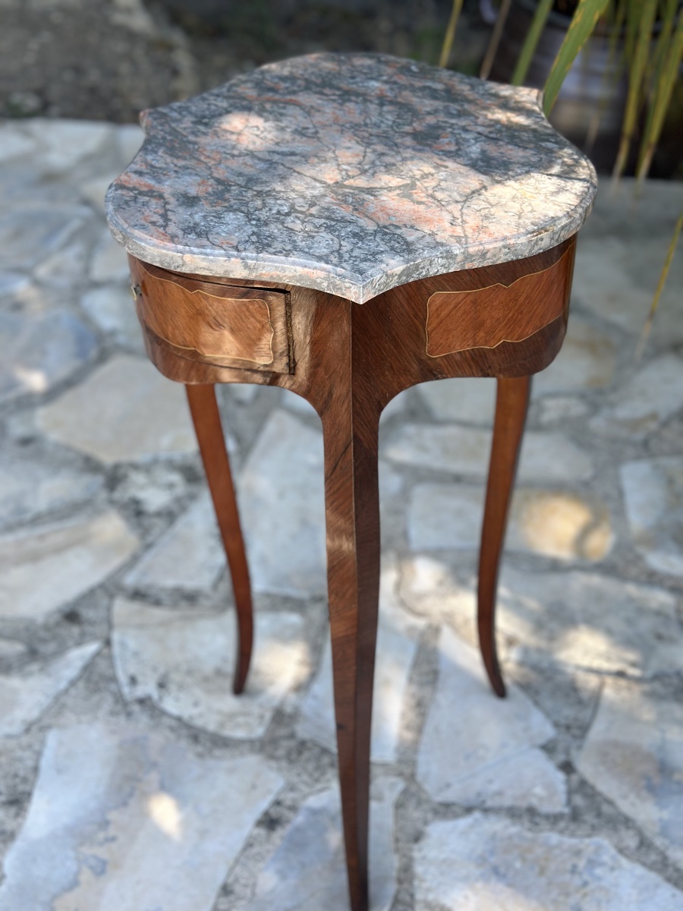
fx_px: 1263
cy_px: 456
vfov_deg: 39.7
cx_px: 342
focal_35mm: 48
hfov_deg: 30.3
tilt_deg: -42.2
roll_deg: +1.3
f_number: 1.78
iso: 80
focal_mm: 6.86
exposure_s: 1/659
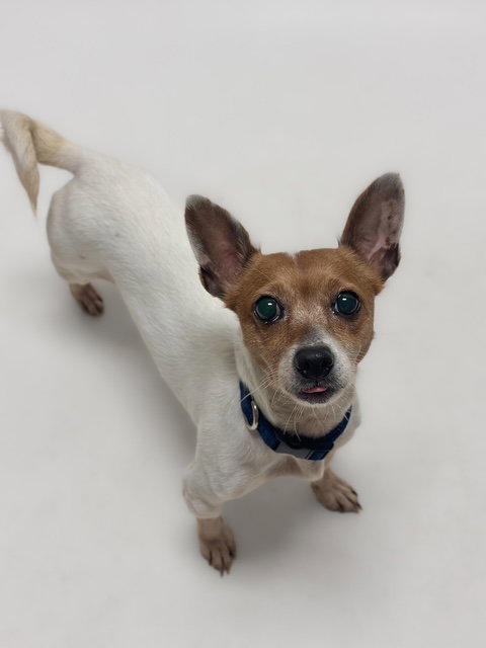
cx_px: 243
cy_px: 324
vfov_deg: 39.7
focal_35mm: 48
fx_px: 899
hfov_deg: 30.3
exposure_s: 1/105
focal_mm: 6.86
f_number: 1.8
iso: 125
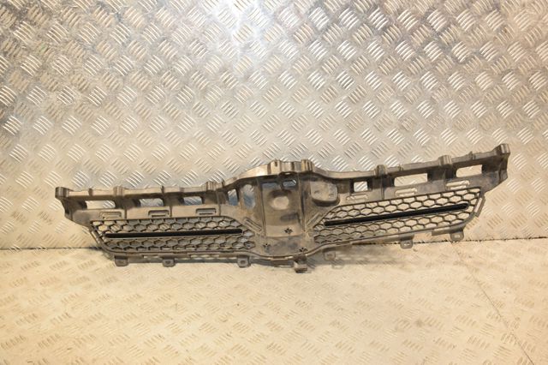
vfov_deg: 39.9
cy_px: 182
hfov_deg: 57.2
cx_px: 274
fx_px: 502
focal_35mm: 33
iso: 800
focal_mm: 22
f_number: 5
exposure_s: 1/200
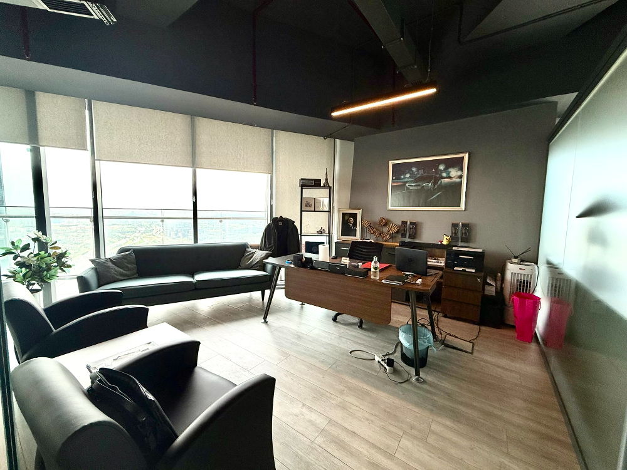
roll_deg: -1.1
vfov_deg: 85.7
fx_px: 254
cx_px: 314
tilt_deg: -4.7
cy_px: 235
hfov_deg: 102.1
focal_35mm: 14
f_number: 2.2
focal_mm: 2.22
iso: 50
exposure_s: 1/176
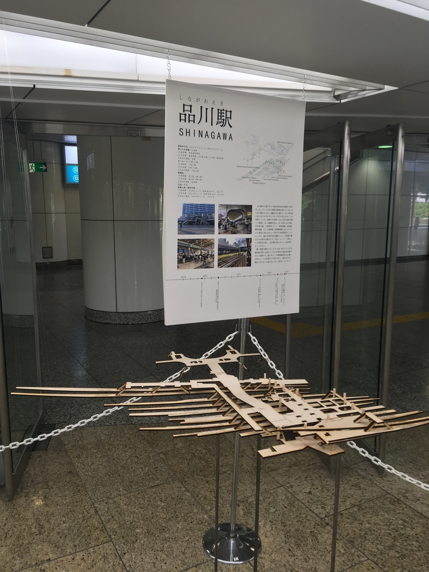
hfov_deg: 48.2
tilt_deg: -12.3
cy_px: 286
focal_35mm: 29
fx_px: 479
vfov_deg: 61.7
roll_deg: -1.7
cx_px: 214
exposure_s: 1/60
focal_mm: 4.15
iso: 32
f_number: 2.2
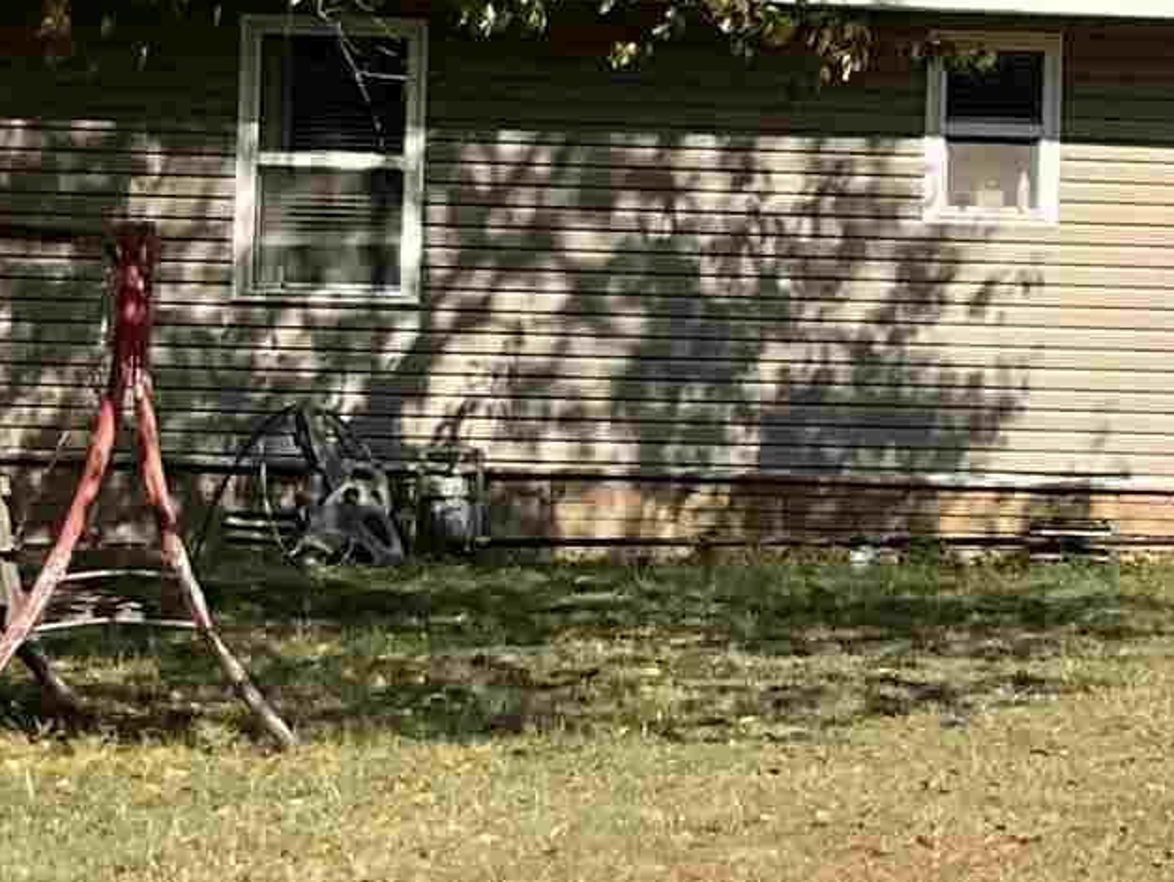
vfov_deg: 10.4
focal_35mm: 142
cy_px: 176
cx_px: 1959
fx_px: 4819
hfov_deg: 12.9
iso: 16
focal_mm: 3
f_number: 1.8
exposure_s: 1/1577
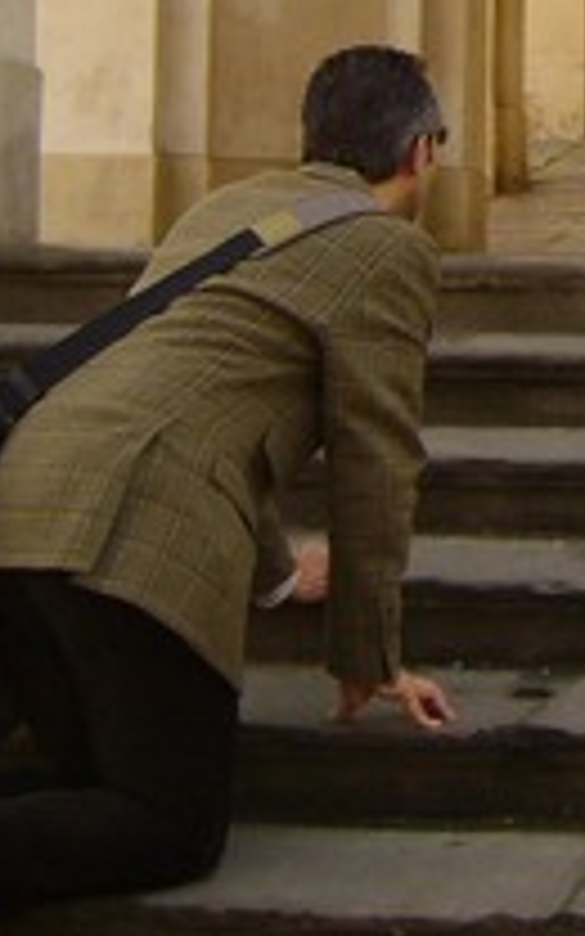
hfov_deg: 12.5
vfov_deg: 20.2
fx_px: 2551
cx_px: 837
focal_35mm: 100
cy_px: 4
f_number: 2.8
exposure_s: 1/200
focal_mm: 5.8
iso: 80
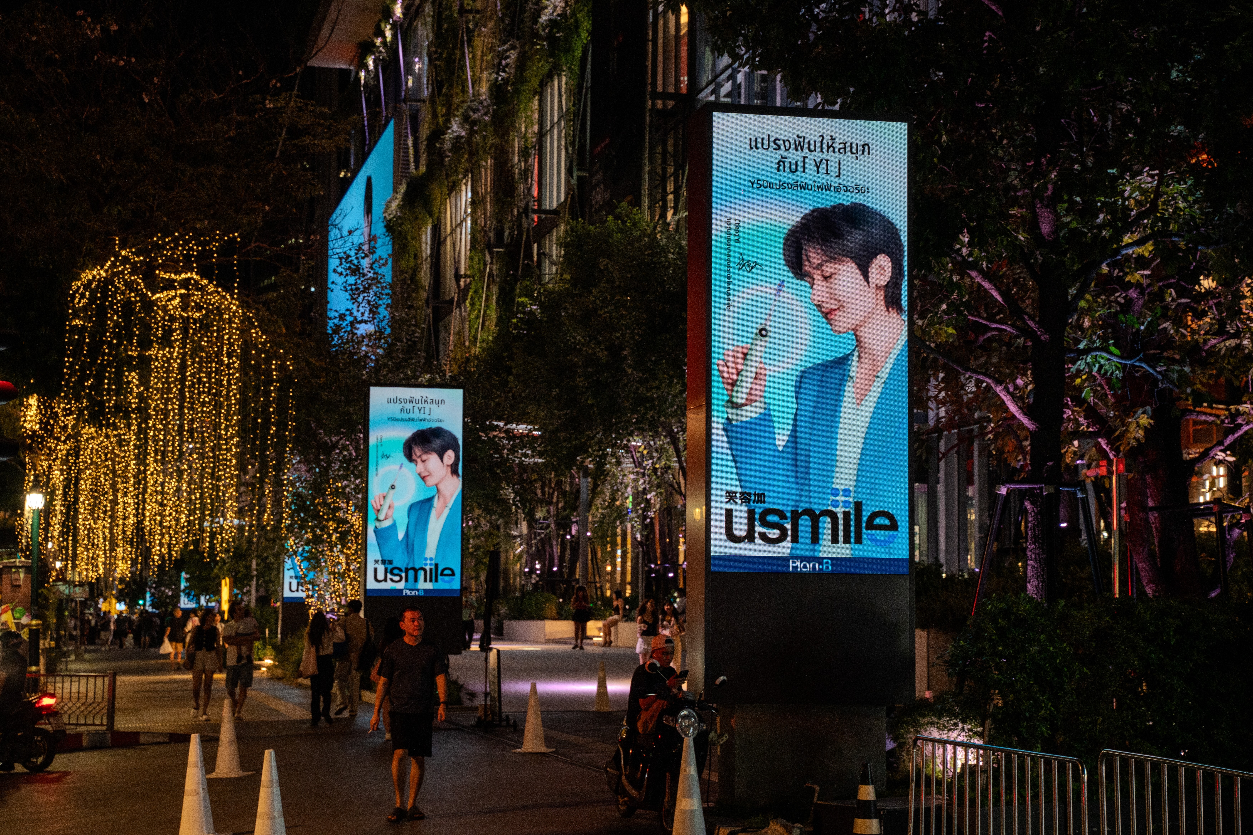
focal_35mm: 66
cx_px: 626
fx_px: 2297
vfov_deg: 20.6
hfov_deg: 30.5
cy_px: 418
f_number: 6.3
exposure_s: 1/30
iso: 3200
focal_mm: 66
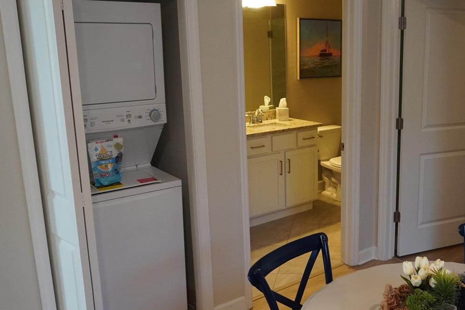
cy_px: 160
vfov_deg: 34.2
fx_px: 504
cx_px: 323
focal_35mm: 39
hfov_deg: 48.4
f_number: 3.5
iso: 1600
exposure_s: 1/160
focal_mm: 16
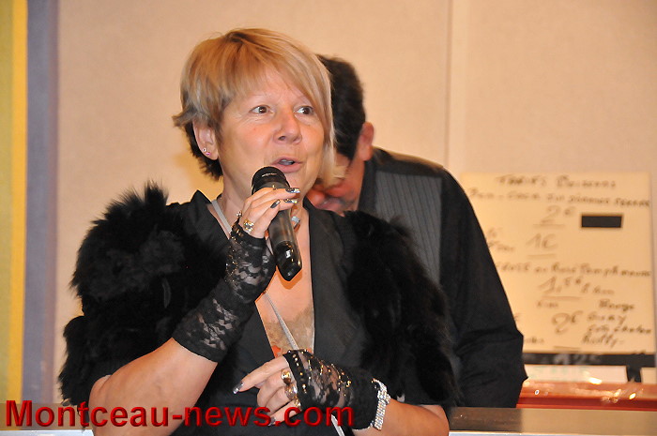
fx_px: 1914
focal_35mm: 105
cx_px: 328
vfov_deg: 13.0
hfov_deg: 19.5
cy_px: 218
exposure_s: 1/40
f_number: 5
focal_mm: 70
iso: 3200
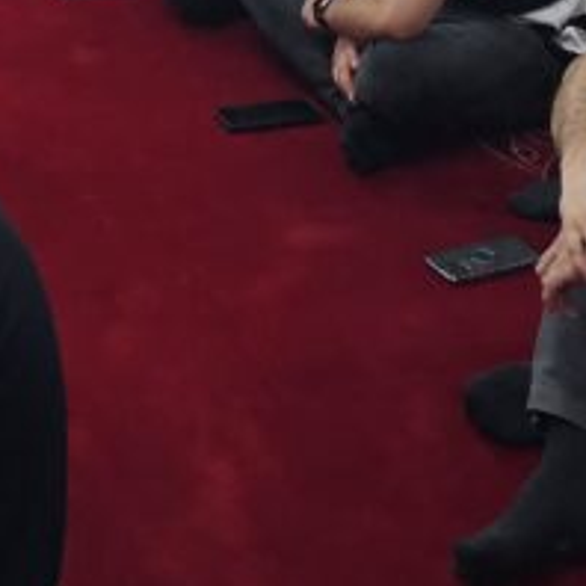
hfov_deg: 16.3
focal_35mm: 105
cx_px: 21
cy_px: -420
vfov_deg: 14.8
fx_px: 2011
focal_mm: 6.3
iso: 1000
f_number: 1.7
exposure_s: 1/100
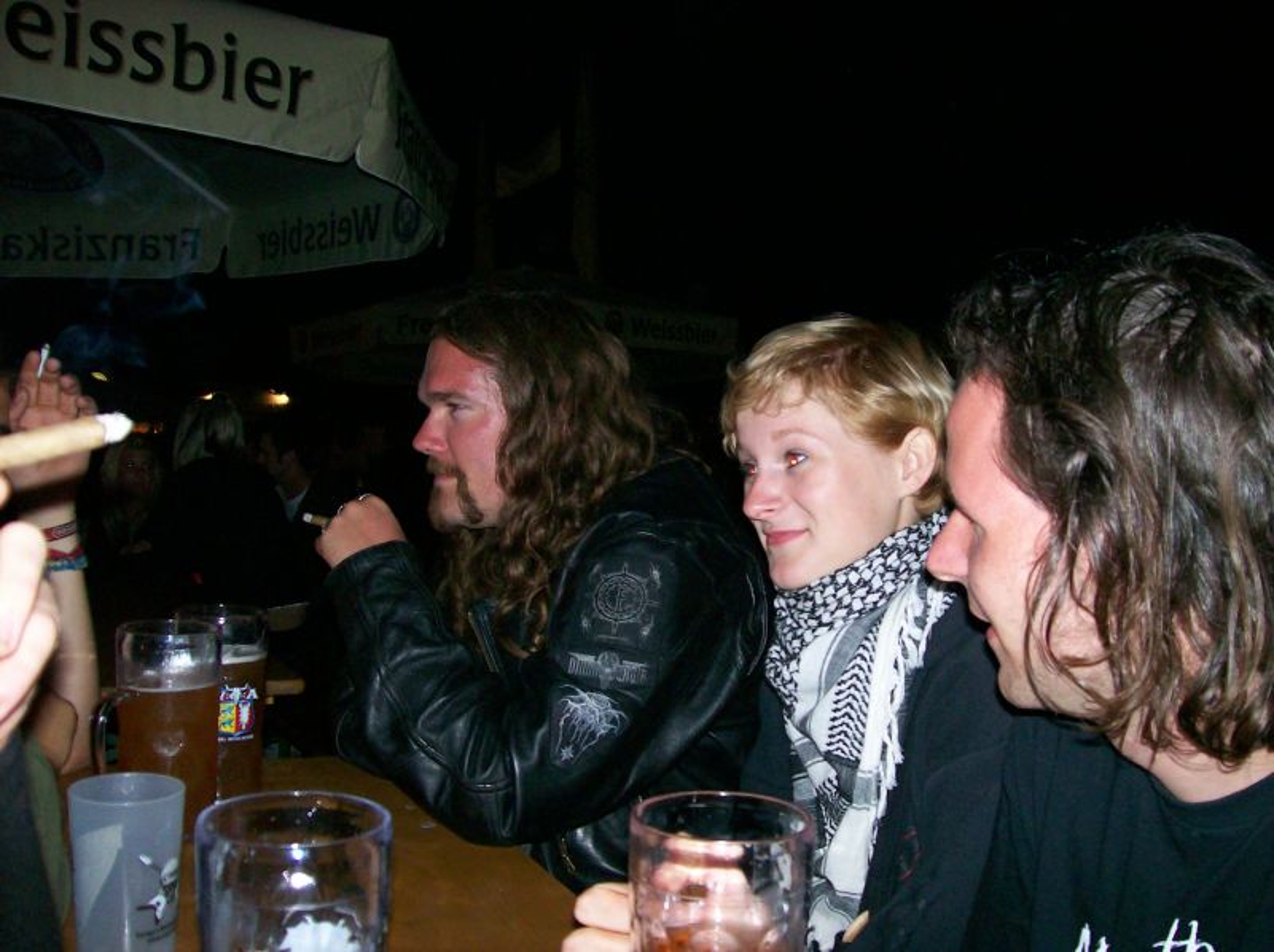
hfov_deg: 51.4
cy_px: 476
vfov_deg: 39.6
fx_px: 1323
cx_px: 637
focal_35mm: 36
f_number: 2.7
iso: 140
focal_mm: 6
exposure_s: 1/64
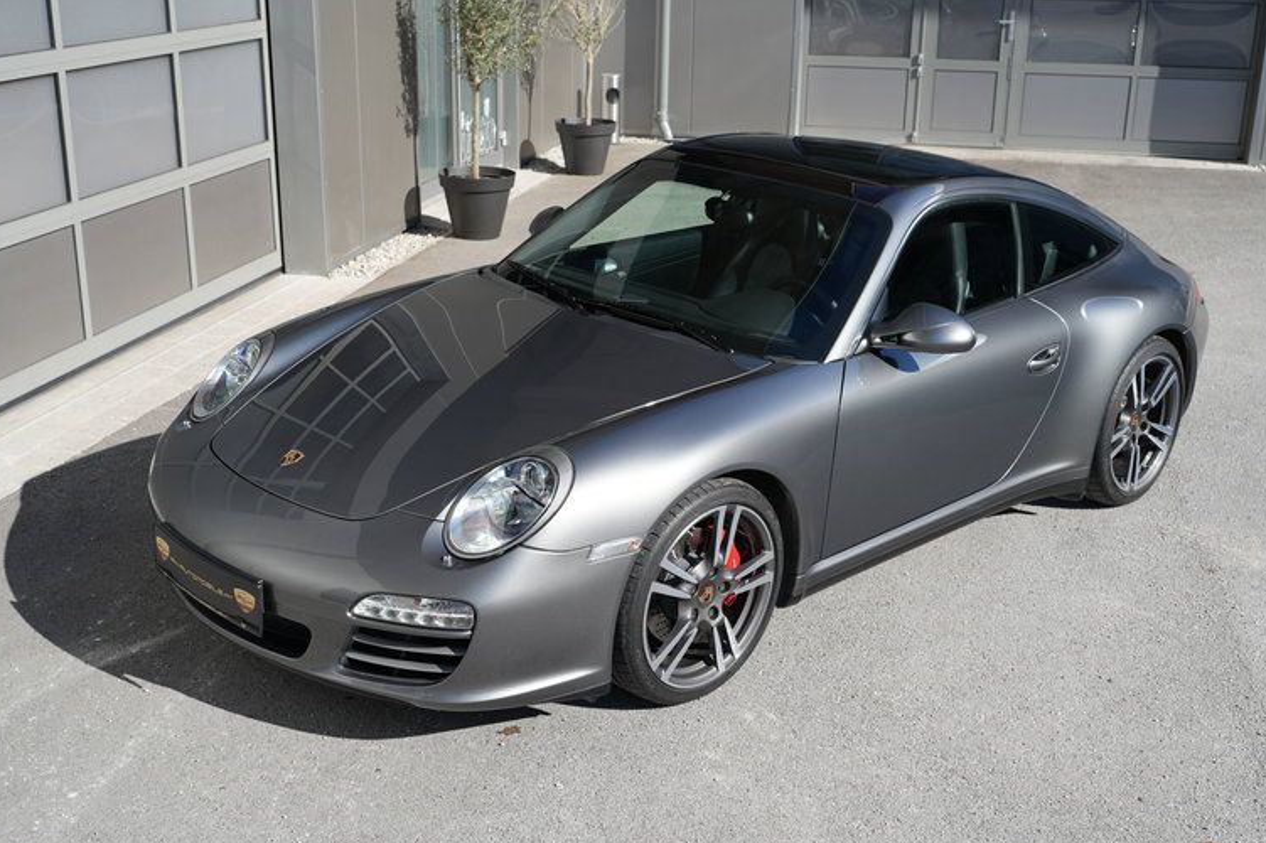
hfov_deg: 44.5
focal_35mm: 44
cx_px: 629
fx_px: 1547
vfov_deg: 30.5
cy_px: 430
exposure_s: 1/250
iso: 100
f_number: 5
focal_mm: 43
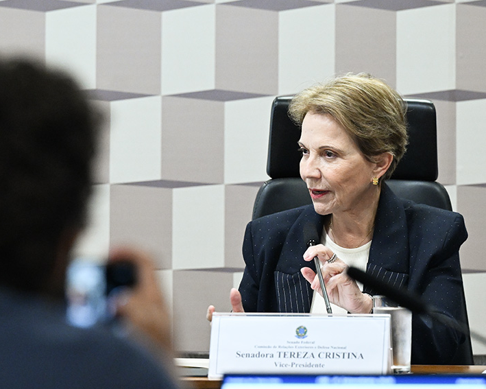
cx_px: 221
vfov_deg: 4.5
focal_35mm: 341
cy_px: 195
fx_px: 4904
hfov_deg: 5.7
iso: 4000
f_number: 4.5
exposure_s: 1/200
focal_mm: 200
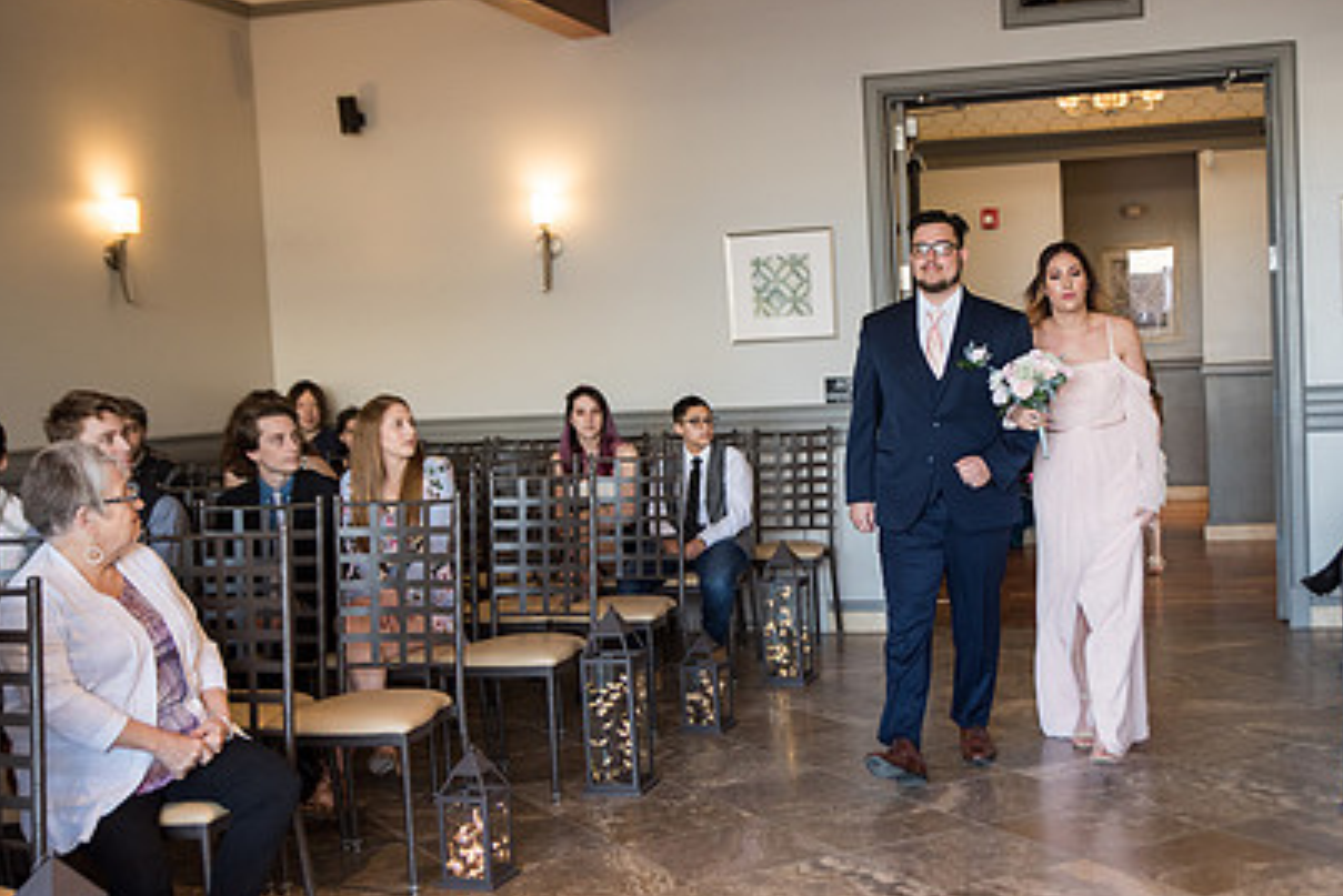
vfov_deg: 29.2
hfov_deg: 42.4
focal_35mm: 46
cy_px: 518
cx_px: 853
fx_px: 1717
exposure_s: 1/200
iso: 500
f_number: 2.8
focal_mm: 32
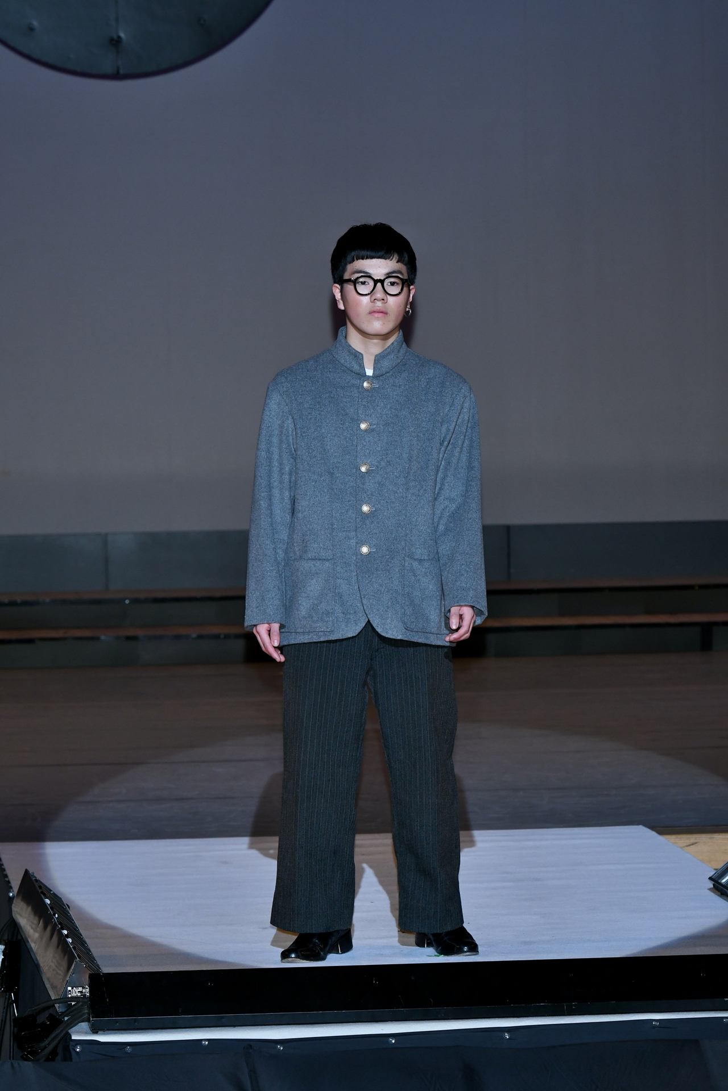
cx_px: 364
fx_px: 5278
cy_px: 546
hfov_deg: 7.9
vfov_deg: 11.8
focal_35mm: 174
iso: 800
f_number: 5.6
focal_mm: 116
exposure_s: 1/250
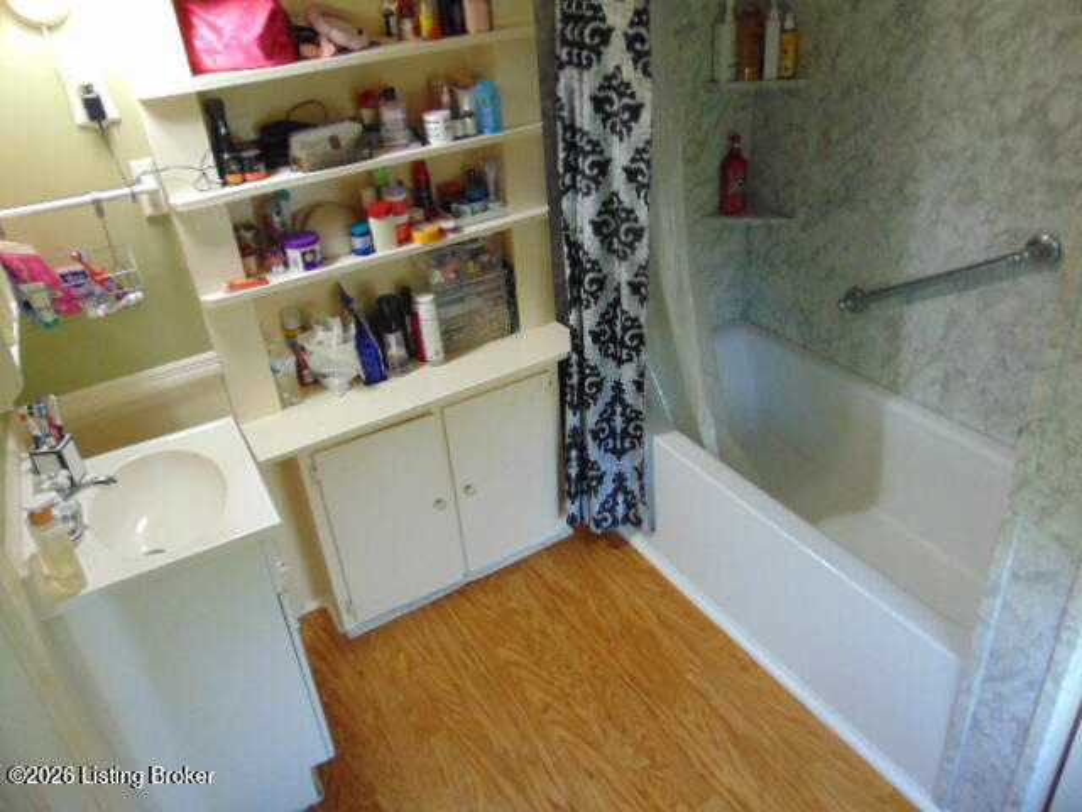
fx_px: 781
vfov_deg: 54.9
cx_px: 541
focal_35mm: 25
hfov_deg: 69.4
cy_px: 406
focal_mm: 4.5
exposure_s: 1/25
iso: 400
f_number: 3
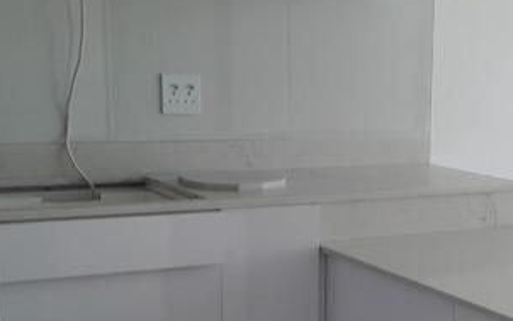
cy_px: 297
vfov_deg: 17.6
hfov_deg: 27.5
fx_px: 1021
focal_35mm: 73
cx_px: 431
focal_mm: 3.98
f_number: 1.8
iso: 40
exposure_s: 1/100
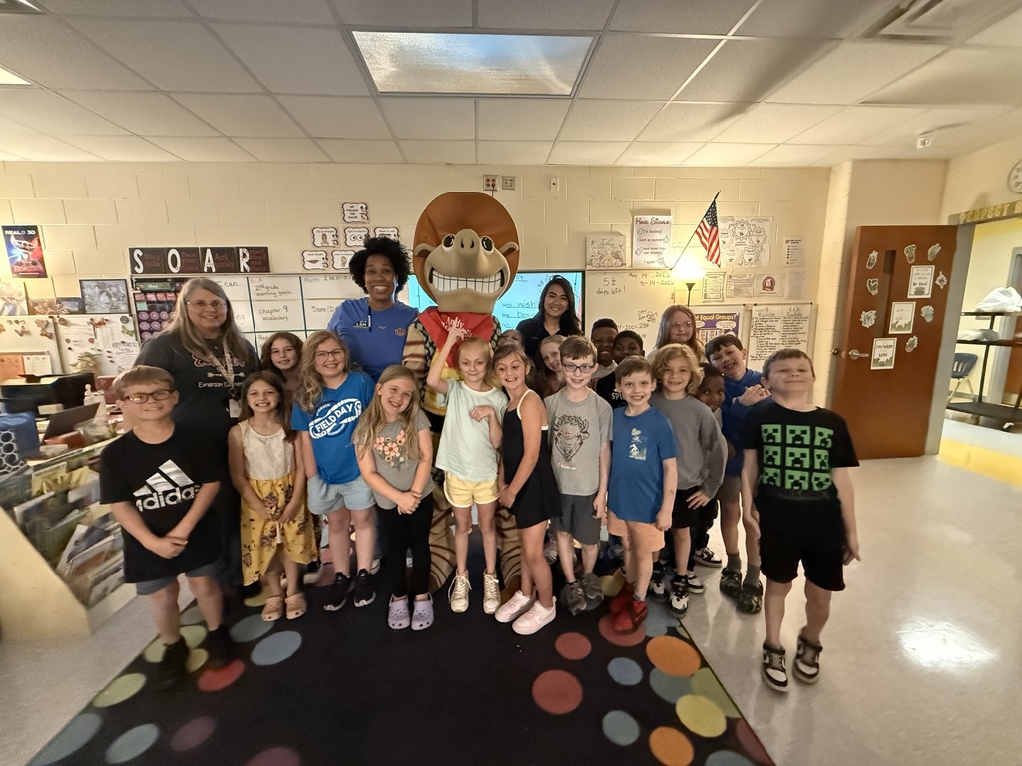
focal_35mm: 14
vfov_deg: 85.7
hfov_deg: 102.1
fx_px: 413
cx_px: 511
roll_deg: +0.5
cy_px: 383
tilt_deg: -9.9
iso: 1250
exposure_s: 1/60
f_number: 2.2
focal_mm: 2.22
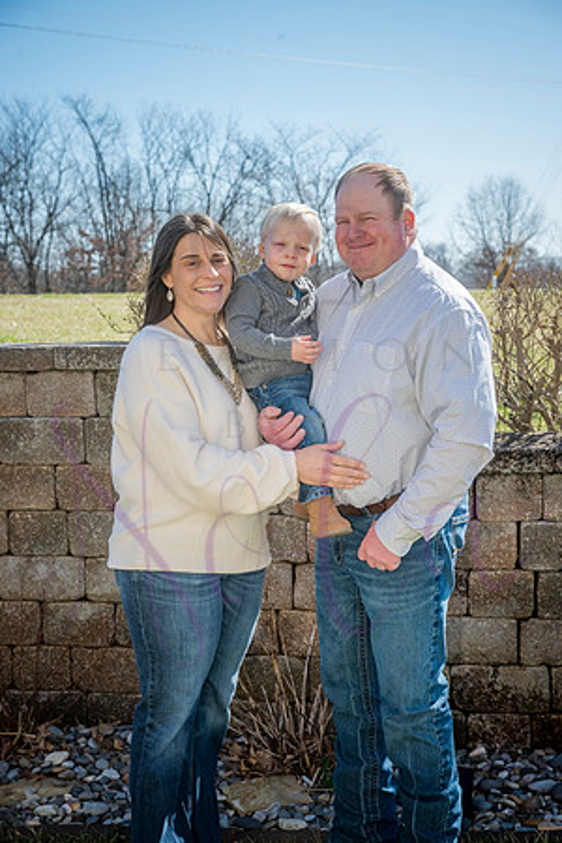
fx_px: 1475
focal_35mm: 63
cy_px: 422
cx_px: 281
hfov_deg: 21.6
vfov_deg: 31.9
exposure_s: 1/640
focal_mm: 63
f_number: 8
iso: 400
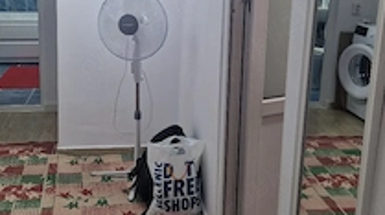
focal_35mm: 48
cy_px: 53
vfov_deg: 24.6
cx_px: 175
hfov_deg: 42.9
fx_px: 489
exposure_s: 1/182
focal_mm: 5.4
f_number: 1.8
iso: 160
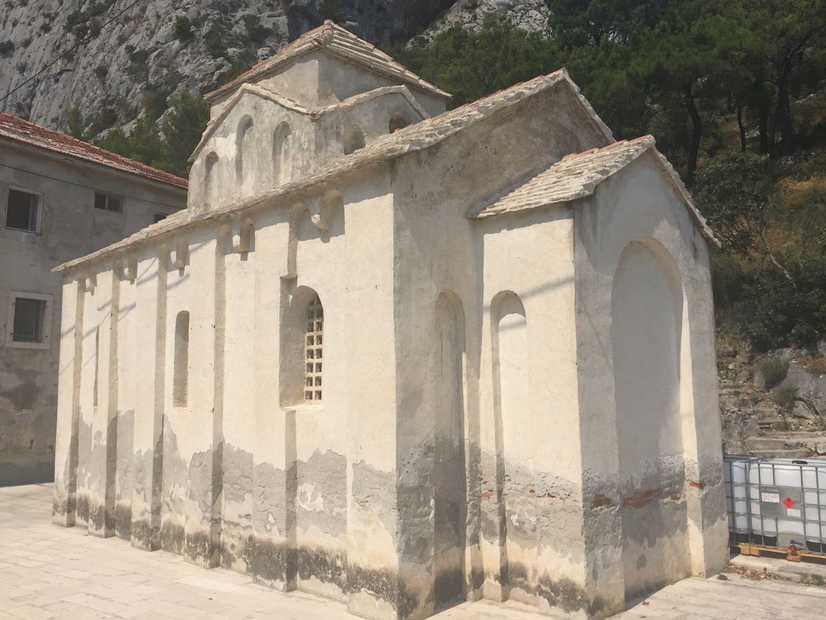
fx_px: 692
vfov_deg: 48.2
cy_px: 310
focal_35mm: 29
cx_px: 413
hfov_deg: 61.7
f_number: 2.2
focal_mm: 4.15
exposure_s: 1/4950
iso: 32
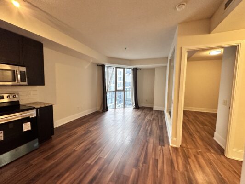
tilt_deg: -4.1
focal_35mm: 14
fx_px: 99
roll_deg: -0.3
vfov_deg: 85.7
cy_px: 92
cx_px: 122
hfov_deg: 102.1
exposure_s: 1/63
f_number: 2.2
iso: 160
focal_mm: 2.22
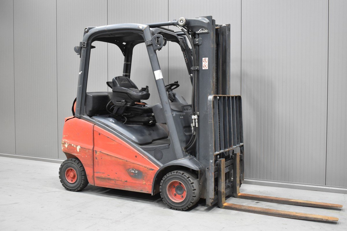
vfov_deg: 34.2
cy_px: 116
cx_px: 174
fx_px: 376
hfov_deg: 49.6
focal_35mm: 39
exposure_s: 1/25
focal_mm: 26
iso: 1250
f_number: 5
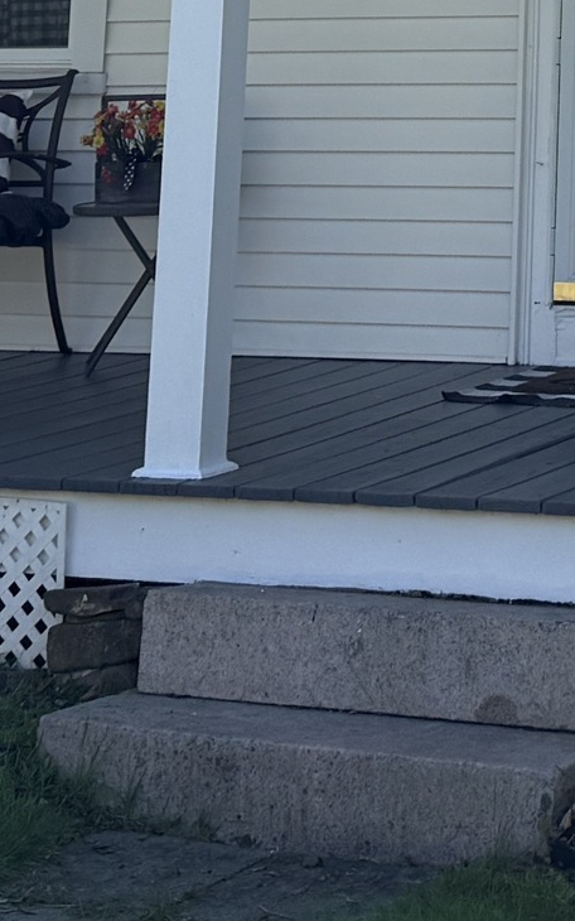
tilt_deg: +11.5
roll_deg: -0.9
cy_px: -275
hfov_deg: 12.0
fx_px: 2684
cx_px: 638
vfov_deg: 18.2
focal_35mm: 107
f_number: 1.78
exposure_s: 1/2801
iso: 100
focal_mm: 6.76
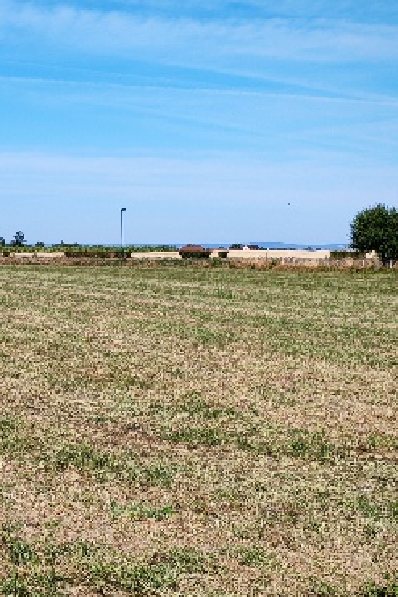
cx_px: 69
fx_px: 1342
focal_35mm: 81
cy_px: 342
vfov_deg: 25.0
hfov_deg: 16.7
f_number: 1.9
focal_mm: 6.12
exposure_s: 1/690
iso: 50
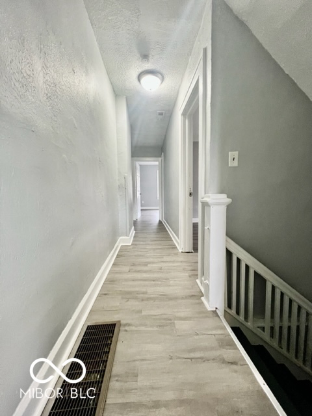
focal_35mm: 13
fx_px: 156
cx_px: 156
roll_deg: +0.3
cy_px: 208
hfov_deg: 89.9
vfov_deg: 106.2
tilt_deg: -6.1
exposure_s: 1/60
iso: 200
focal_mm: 1.57
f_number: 1.8
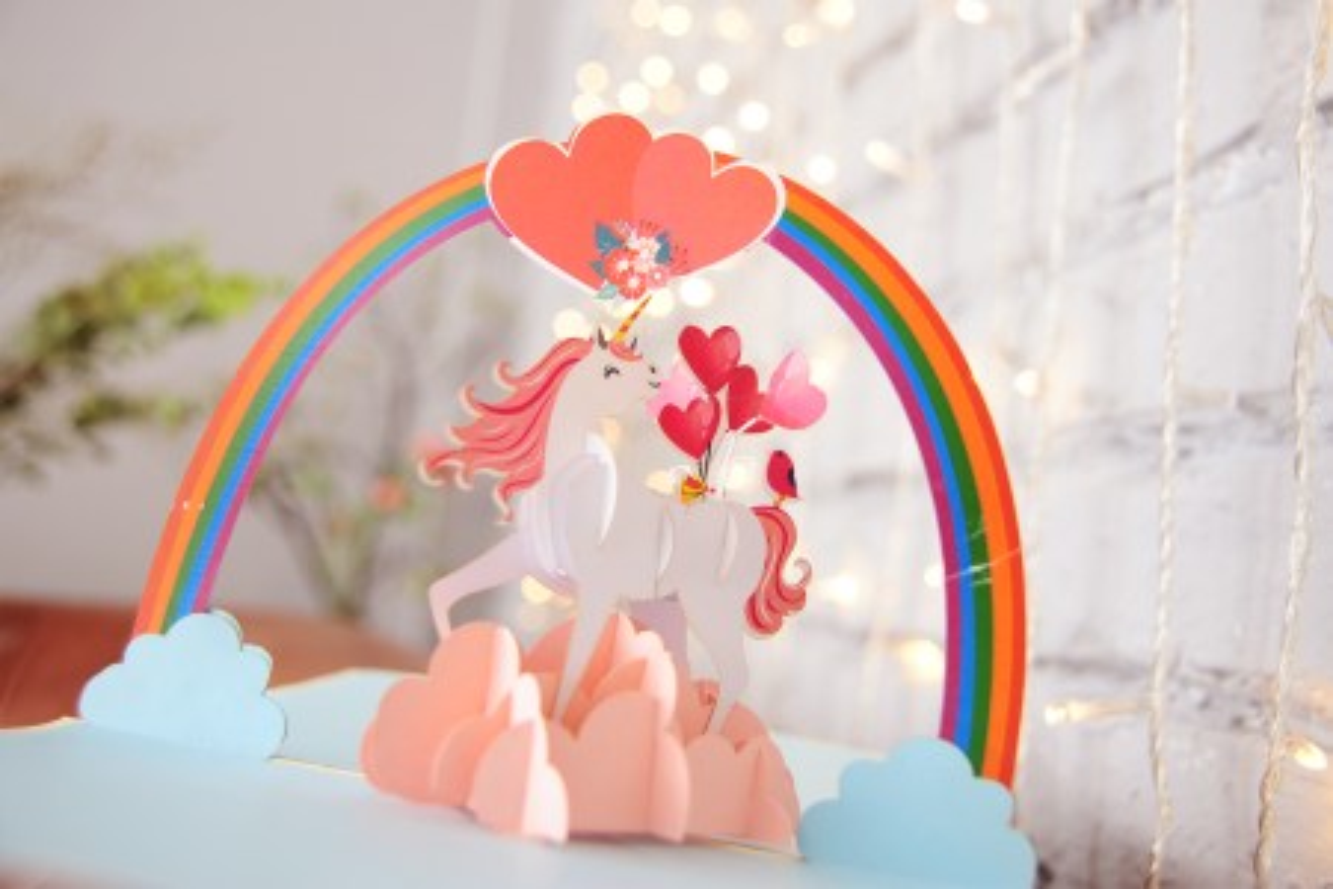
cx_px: 666
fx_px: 1296
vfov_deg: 37.9
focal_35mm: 35
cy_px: 444
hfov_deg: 54.4
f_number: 4
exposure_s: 1/50
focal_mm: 35
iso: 400
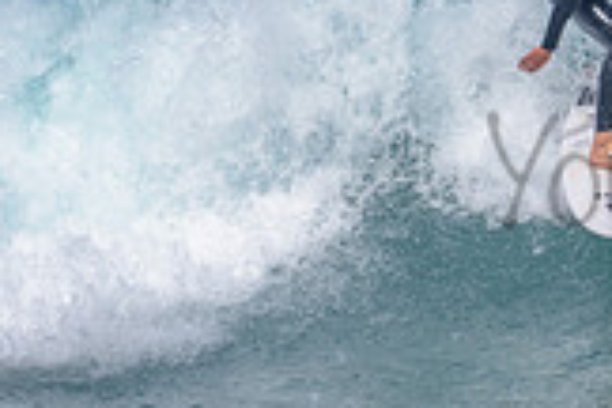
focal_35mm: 2201
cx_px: 638
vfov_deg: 0.6
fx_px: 37414
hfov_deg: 0.9
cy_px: 28
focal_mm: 500
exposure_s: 1/2000
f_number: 5.6
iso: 125
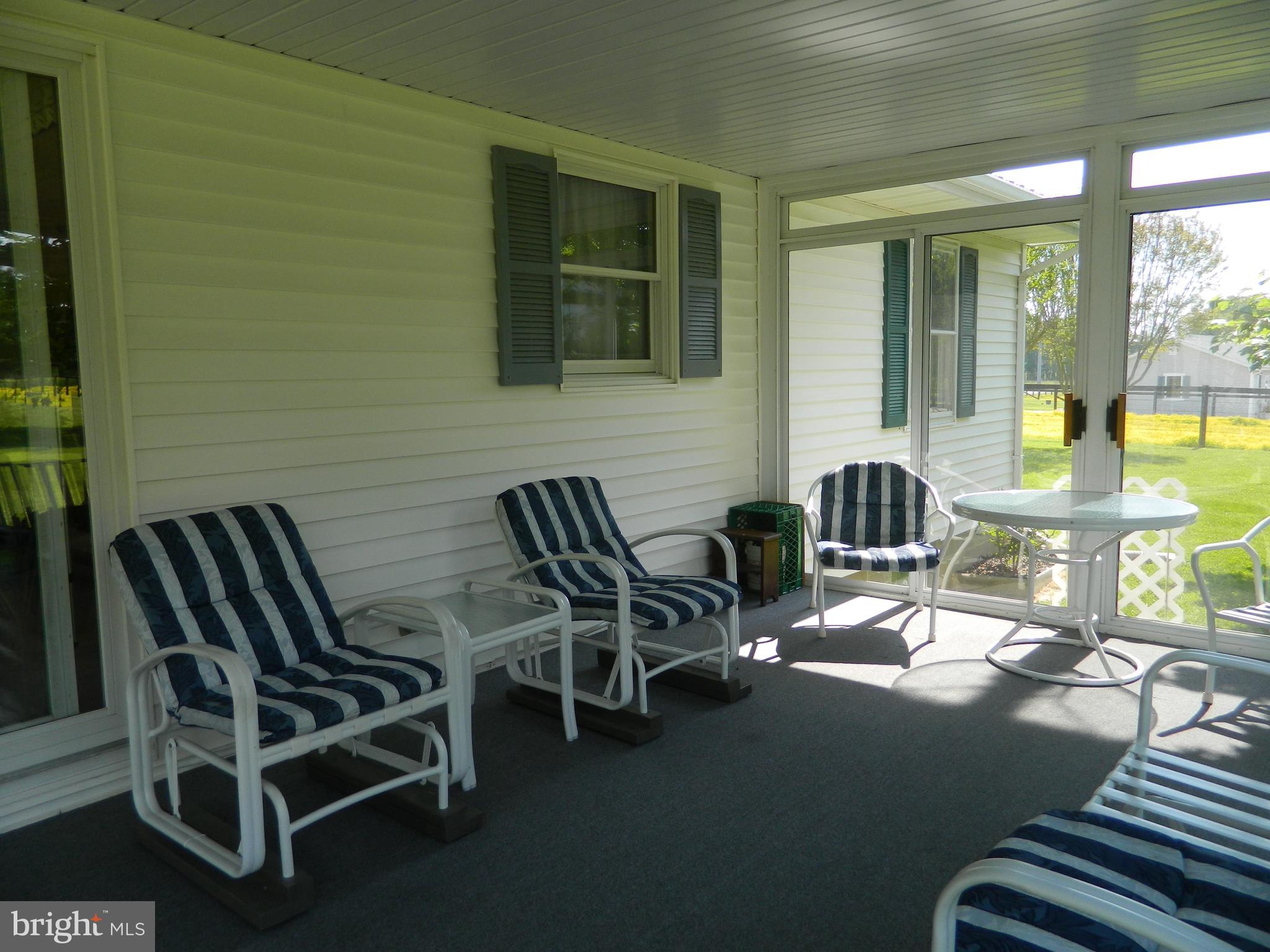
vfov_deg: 54.9
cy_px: 476
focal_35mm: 25
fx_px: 917
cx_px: 635
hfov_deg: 69.4
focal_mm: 4.5
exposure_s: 1/200
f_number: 3.1
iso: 80
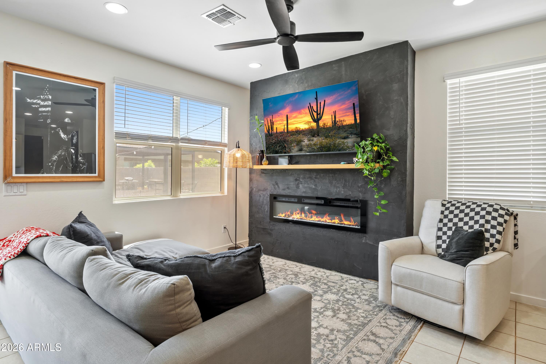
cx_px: 273
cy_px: 182
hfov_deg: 86.9
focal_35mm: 19
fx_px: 288
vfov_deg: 64.6
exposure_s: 1/6
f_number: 9
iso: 800
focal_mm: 19
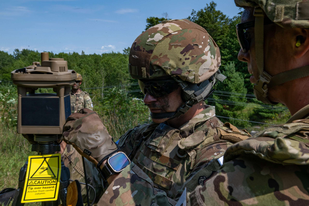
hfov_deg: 39.6
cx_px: 154
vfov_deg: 27.0
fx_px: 429
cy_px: 103
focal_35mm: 50
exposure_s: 1/160
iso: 100
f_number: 18
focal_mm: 50
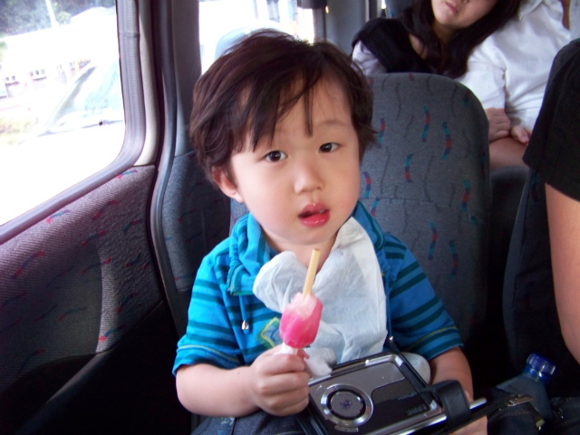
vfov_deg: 39.7
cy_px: 218
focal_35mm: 36
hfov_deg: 51.4
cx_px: 290
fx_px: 603
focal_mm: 5.85
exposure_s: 1/30
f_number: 2.8
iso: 193
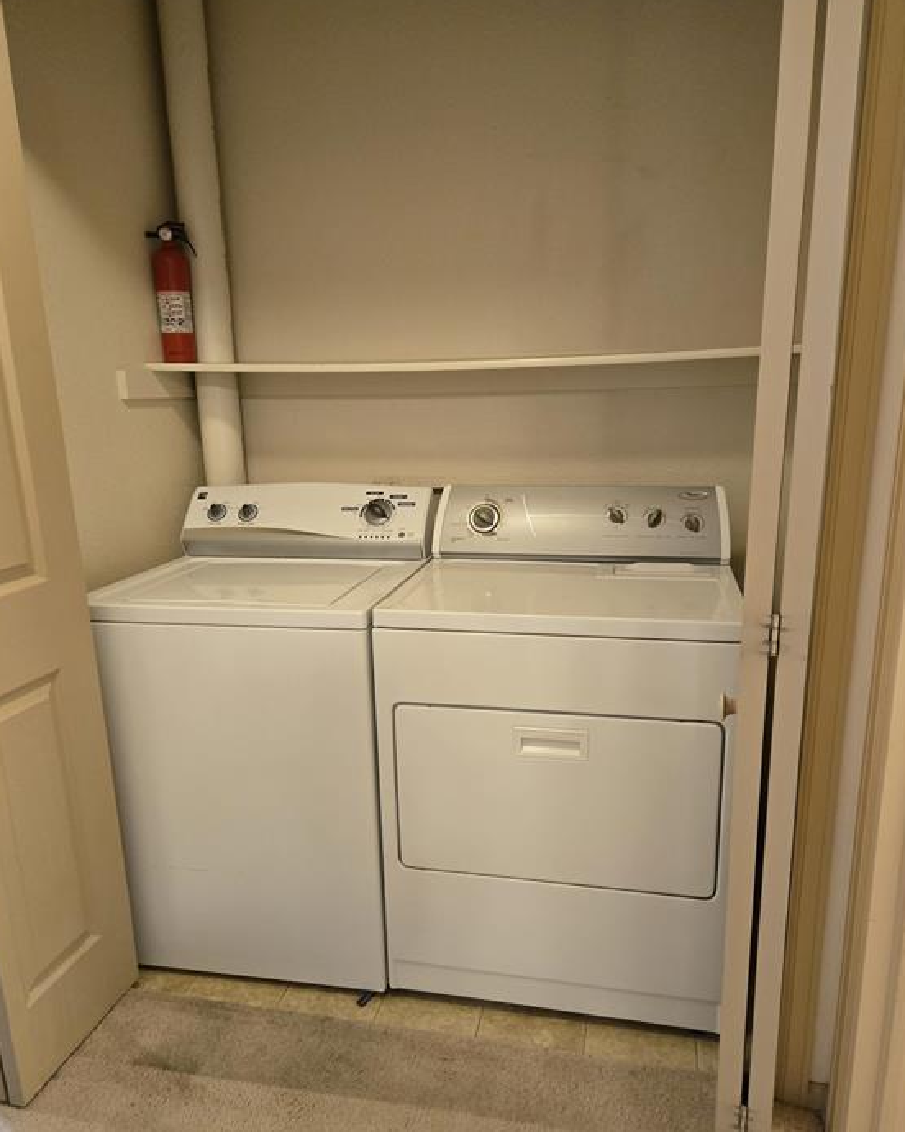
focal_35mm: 25
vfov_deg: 68.0
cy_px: 609
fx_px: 837
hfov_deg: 56.8
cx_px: 457
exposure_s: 1/120
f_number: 1.8
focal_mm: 5.4
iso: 800
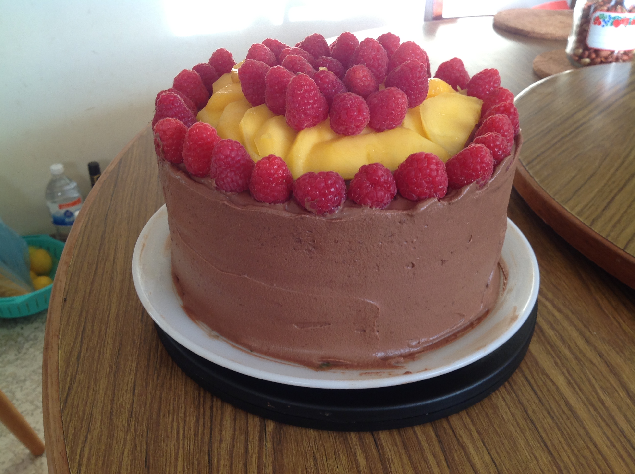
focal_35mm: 35
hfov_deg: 52.7
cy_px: 237
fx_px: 641
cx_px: 318
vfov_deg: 40.6
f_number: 2.4
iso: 50
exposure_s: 1/40
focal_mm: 4.28
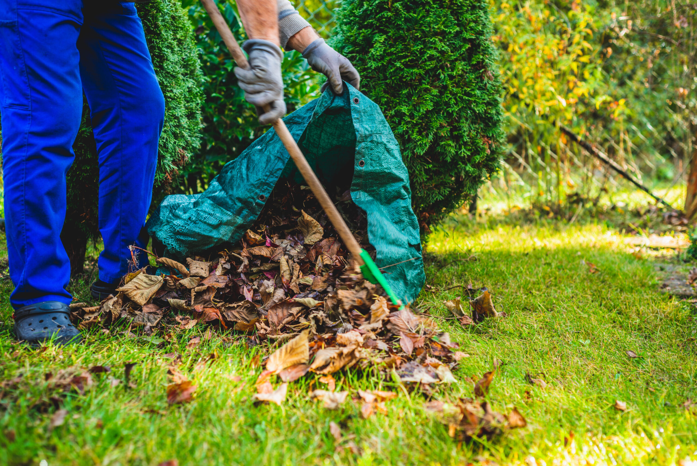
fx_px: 968
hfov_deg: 39.6
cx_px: 348
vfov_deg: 27.0
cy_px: 233
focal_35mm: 50
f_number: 3.5
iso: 160
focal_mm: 50
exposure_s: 1/160
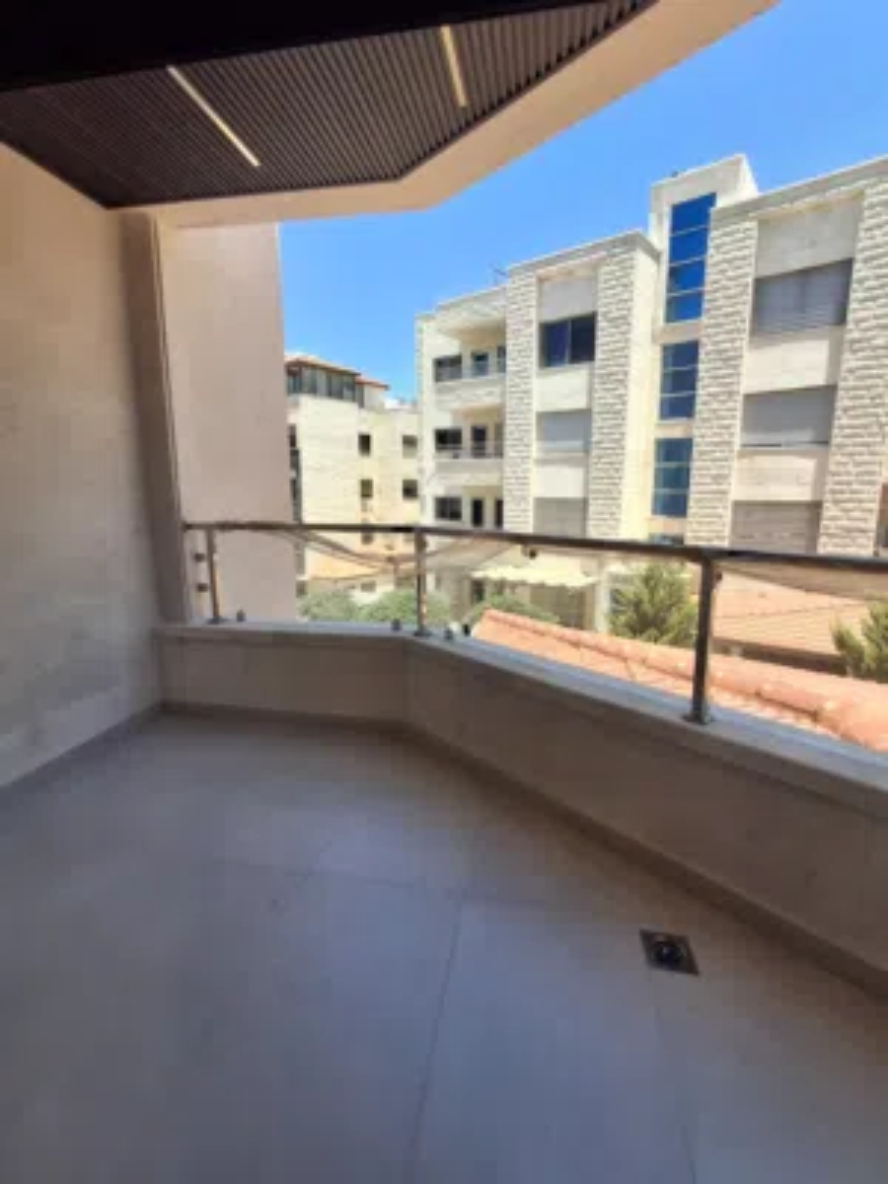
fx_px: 547
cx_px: 444
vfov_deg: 94.5
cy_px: 592
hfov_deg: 78.1
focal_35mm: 16
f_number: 2.2
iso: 40
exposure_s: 1/792
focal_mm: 1.64
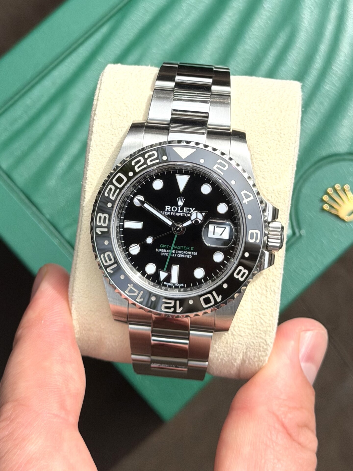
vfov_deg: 39.7
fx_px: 653
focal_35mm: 48
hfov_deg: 30.3
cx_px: 176
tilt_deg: -80.7
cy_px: 236
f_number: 1.78
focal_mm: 6.76
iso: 64
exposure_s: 1/5587
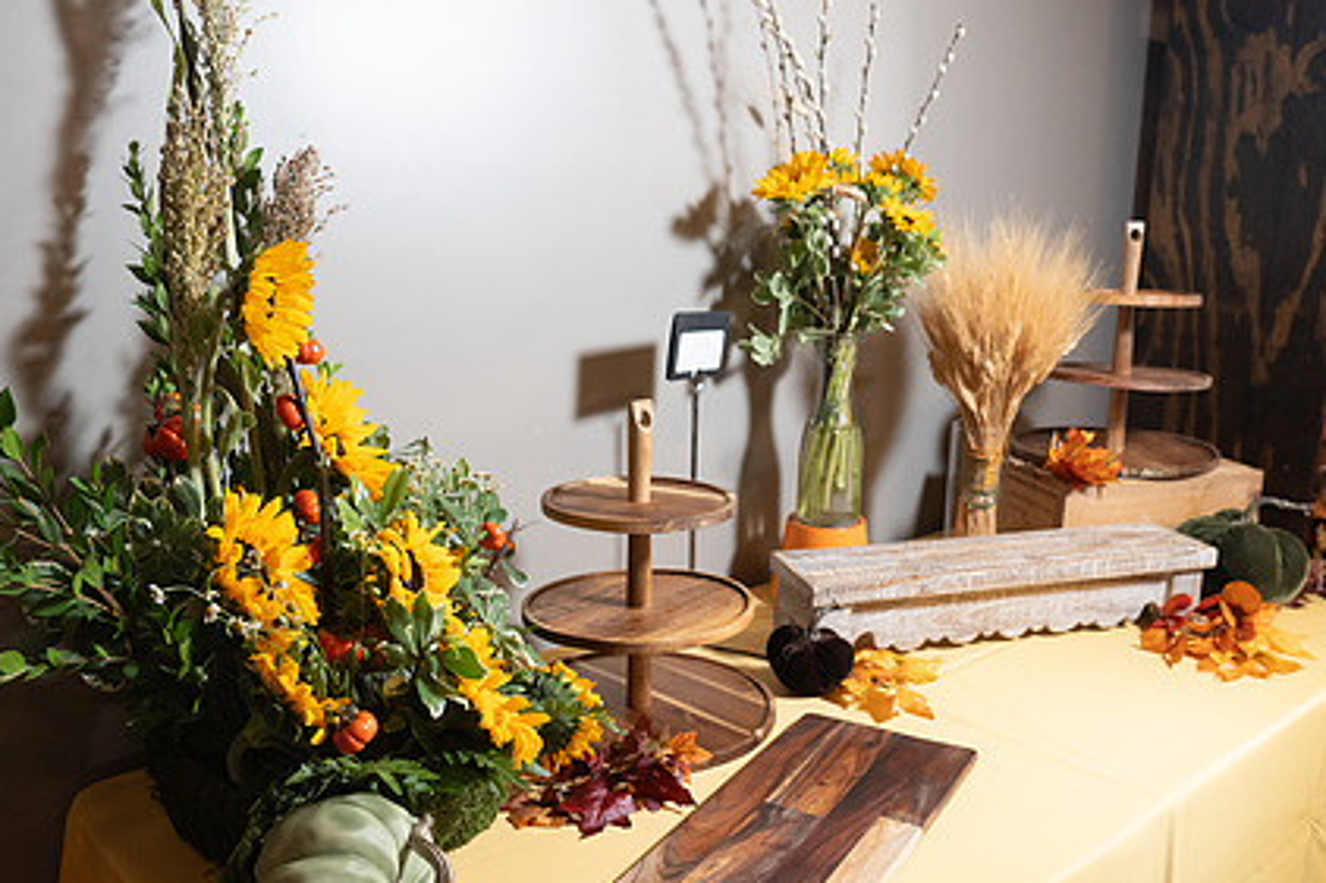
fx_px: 1215
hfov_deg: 57.2
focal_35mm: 33
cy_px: 470
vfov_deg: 39.9
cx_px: 654
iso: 3200
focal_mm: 24
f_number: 4
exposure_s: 1/125
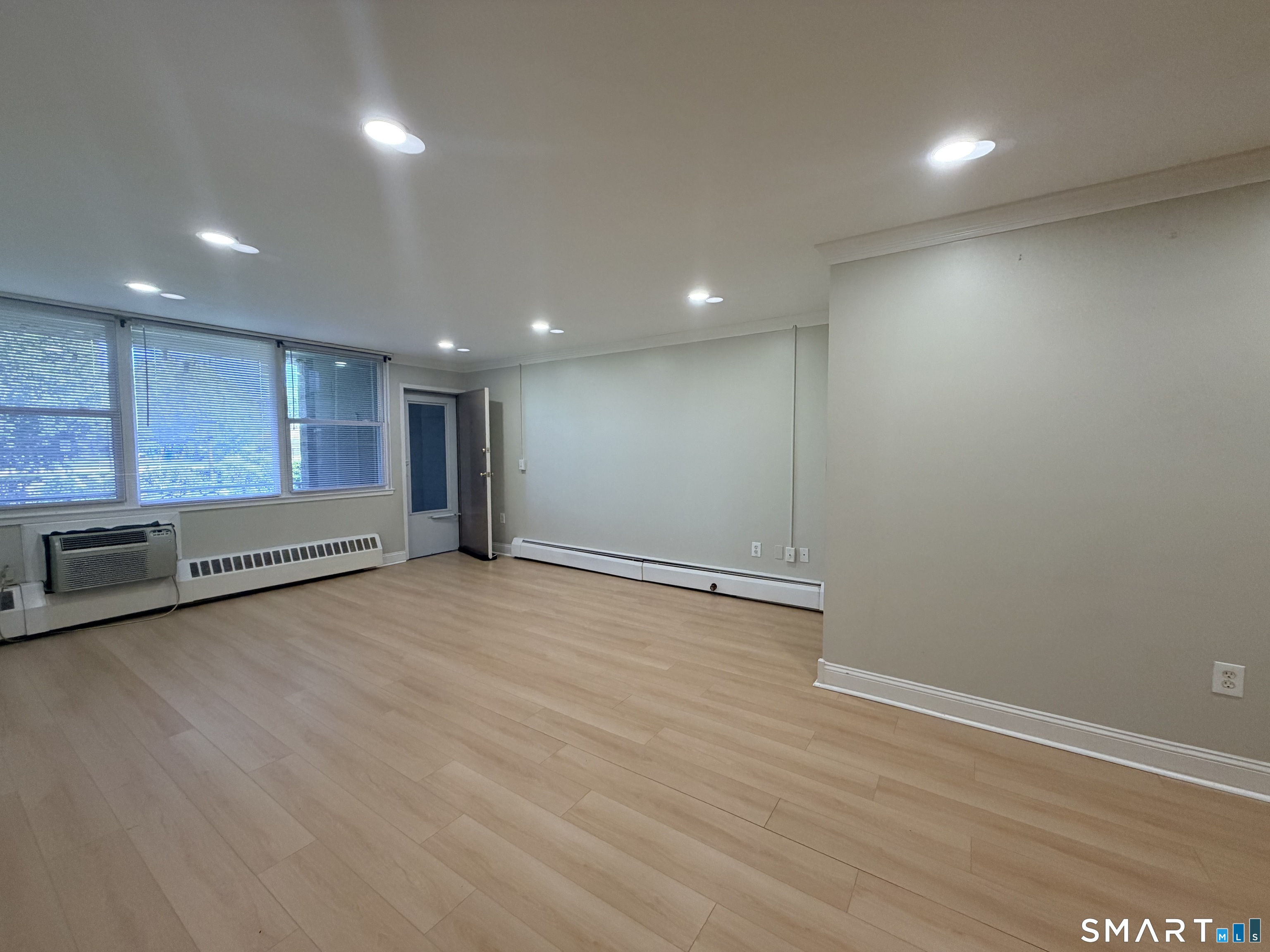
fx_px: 514
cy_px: 476
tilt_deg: -3.6
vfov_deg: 85.7
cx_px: 635
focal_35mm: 14
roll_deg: +0.5
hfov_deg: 102.1
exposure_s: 1/120
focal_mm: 2.22
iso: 250
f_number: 2.2
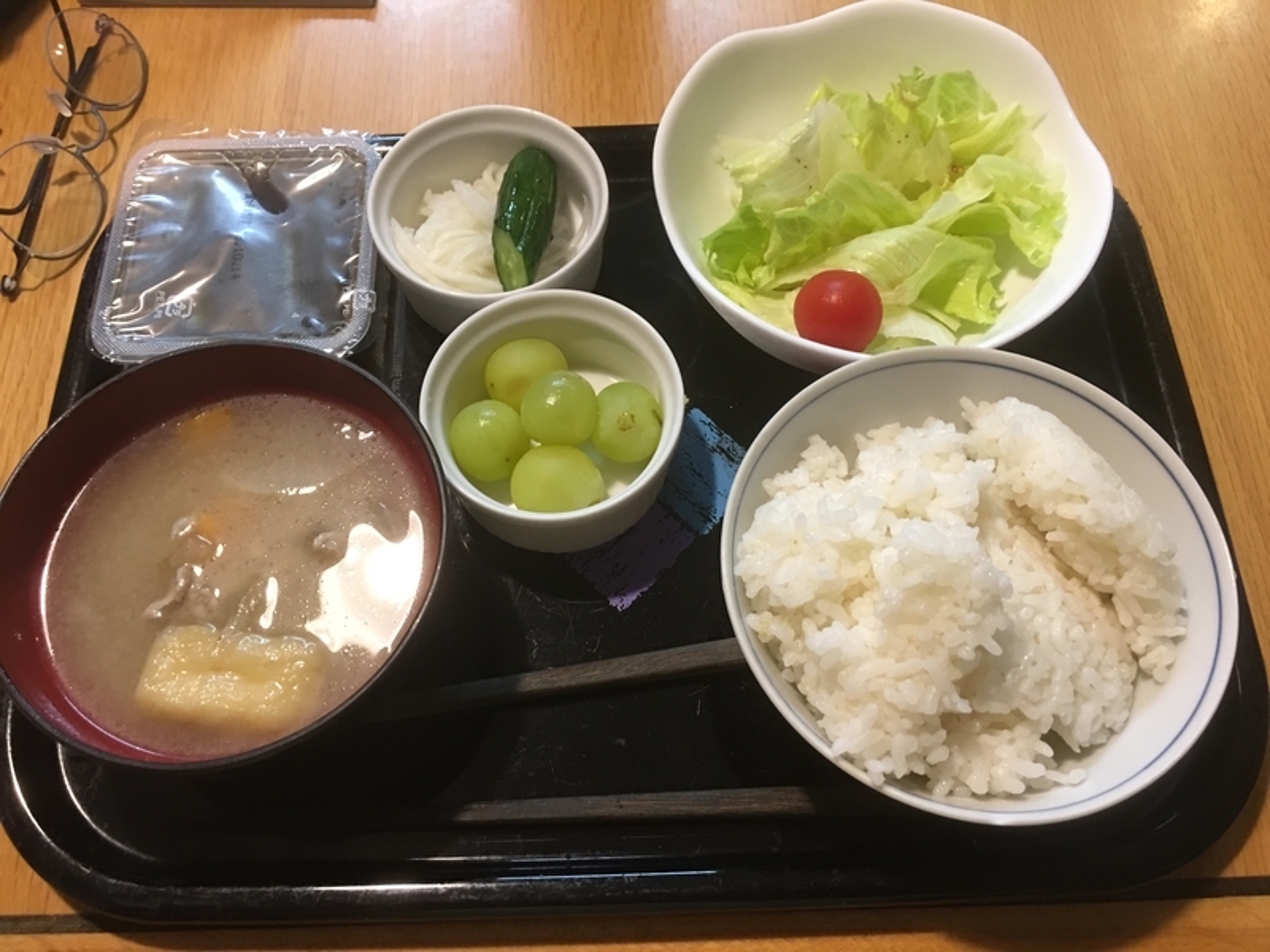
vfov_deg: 48.2
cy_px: 476
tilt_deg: -65.3
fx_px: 1064
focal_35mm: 29
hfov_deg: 61.7
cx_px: 635
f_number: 2.2
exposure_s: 1/10
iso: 80
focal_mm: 4.15
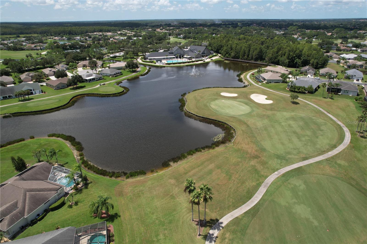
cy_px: 122
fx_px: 224
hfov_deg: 78.6
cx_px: 184
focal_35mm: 22
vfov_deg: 57.2
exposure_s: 1/500
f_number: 2.8
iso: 100
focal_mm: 8.38
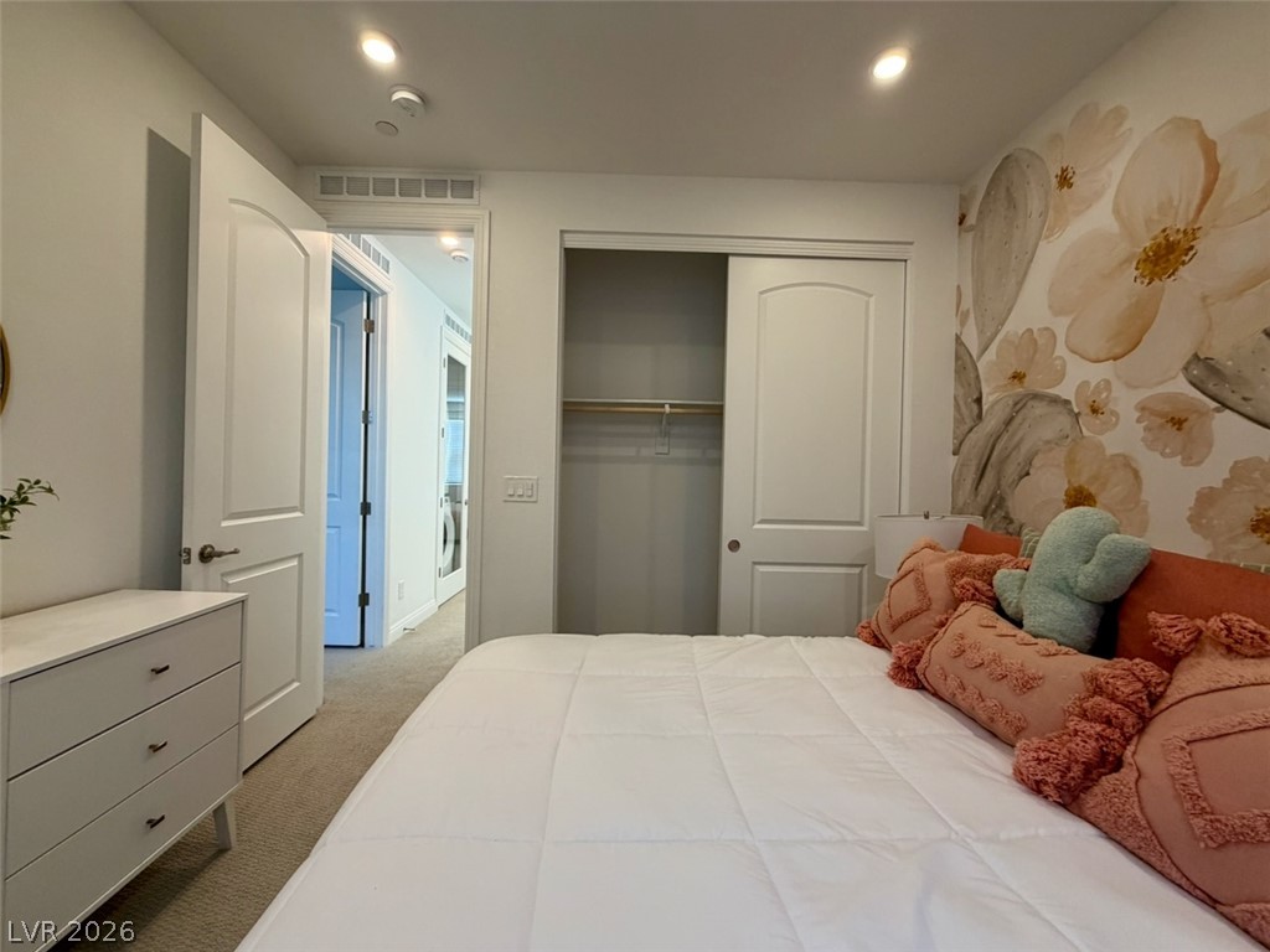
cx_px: 635
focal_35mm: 14
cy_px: 476
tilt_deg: -0.8
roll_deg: -0.7
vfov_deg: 85.7
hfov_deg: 102.1
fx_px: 514
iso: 160
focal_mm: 2.22
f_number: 2.2
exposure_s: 1/60
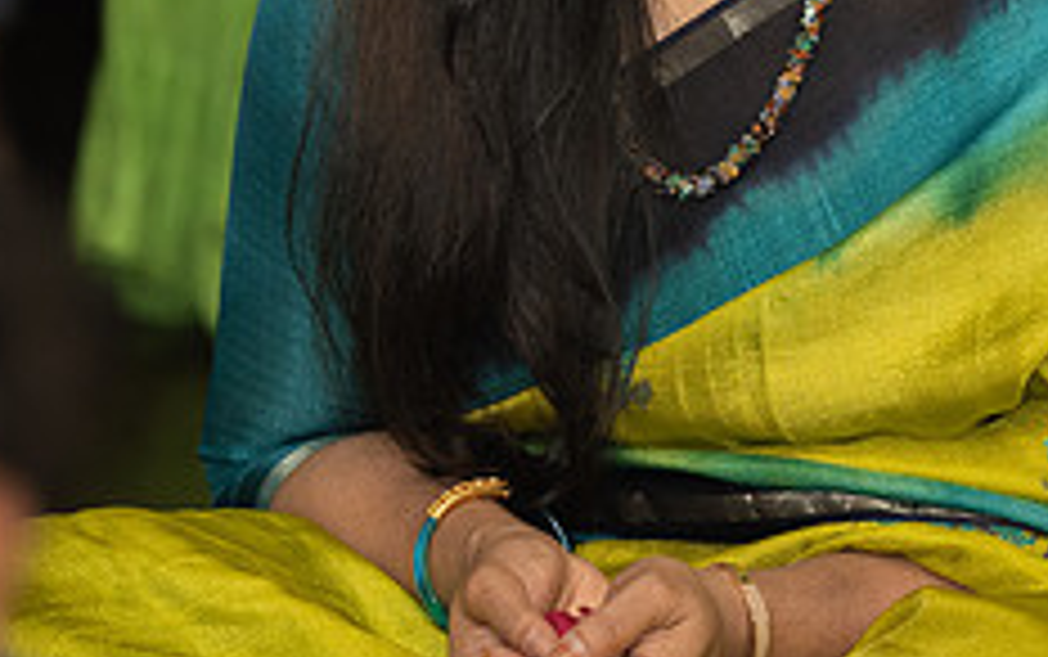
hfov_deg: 4.1
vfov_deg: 2.6
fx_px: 14491
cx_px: 733
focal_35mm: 507
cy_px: -16
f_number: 2.8
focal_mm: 200
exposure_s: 1/200
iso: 500
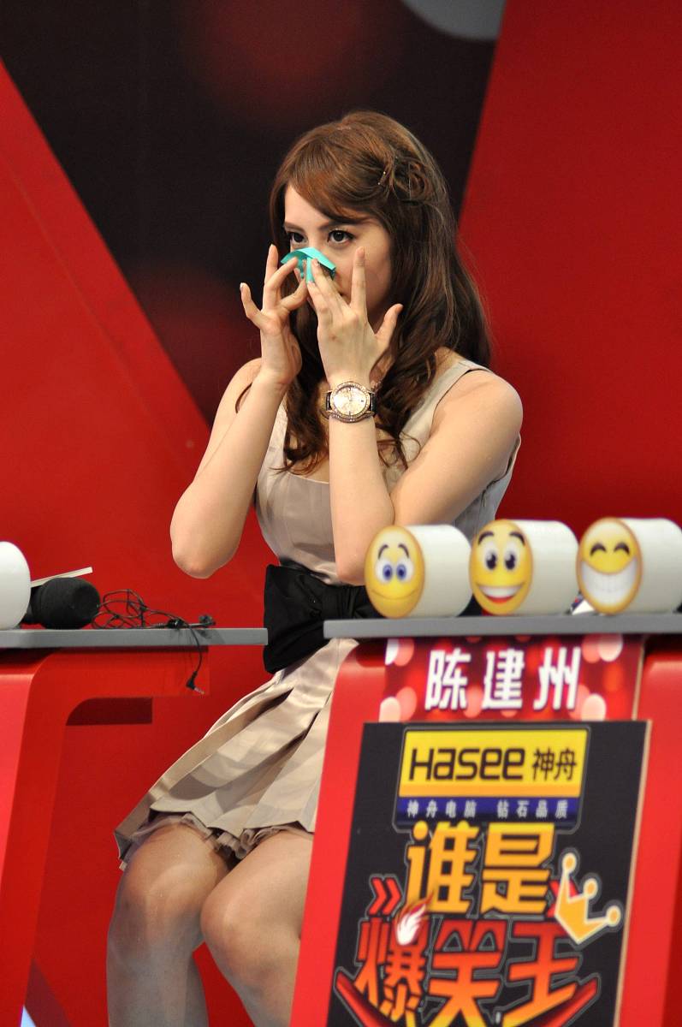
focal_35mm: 300
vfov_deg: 6.9
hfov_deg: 4.6
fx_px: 8547
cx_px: 341
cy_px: 514
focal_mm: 200
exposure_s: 1/125
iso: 800
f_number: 5
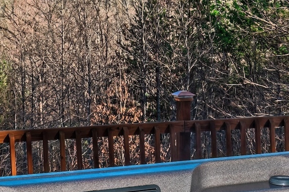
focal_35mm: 119
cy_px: 66
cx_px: 133
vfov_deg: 11.5
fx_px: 955
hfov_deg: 17.2
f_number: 7.1
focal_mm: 18
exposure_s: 1/200
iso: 100
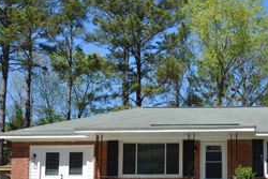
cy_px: 116
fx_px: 492
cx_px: 237
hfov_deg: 29.3
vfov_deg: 20.6
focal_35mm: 66
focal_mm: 22
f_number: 8
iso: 100
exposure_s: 1/250
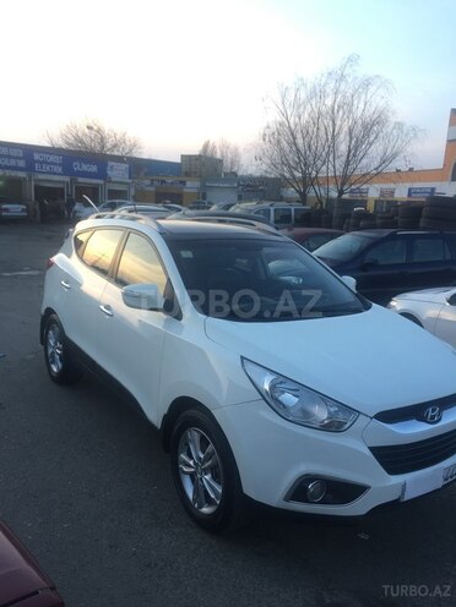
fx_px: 509
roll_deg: -3.5
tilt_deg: -11.1
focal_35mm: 29
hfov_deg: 48.2
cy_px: 304
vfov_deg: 61.7
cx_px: 228
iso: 32
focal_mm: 4.15
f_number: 2.2
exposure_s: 1/100
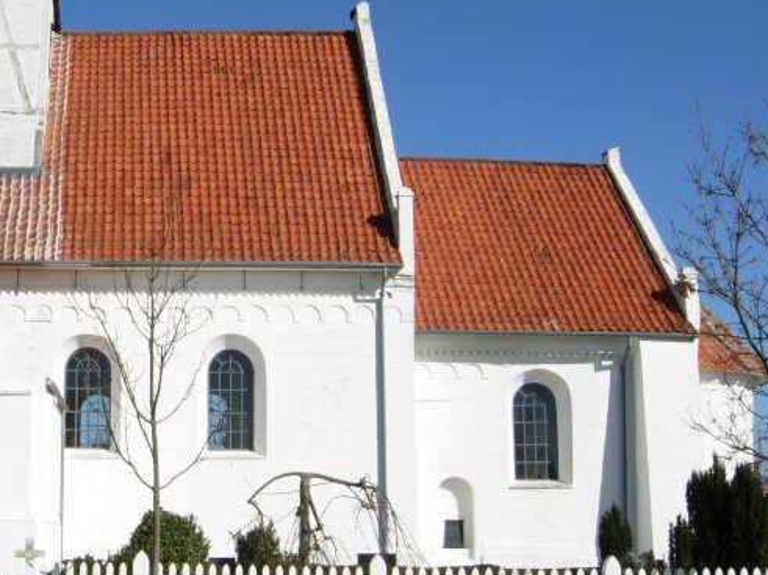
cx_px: 178
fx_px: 1464
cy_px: 263
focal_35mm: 66
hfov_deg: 28.9
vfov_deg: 22.2
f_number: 6.8
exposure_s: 1/373
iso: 50
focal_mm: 7.5
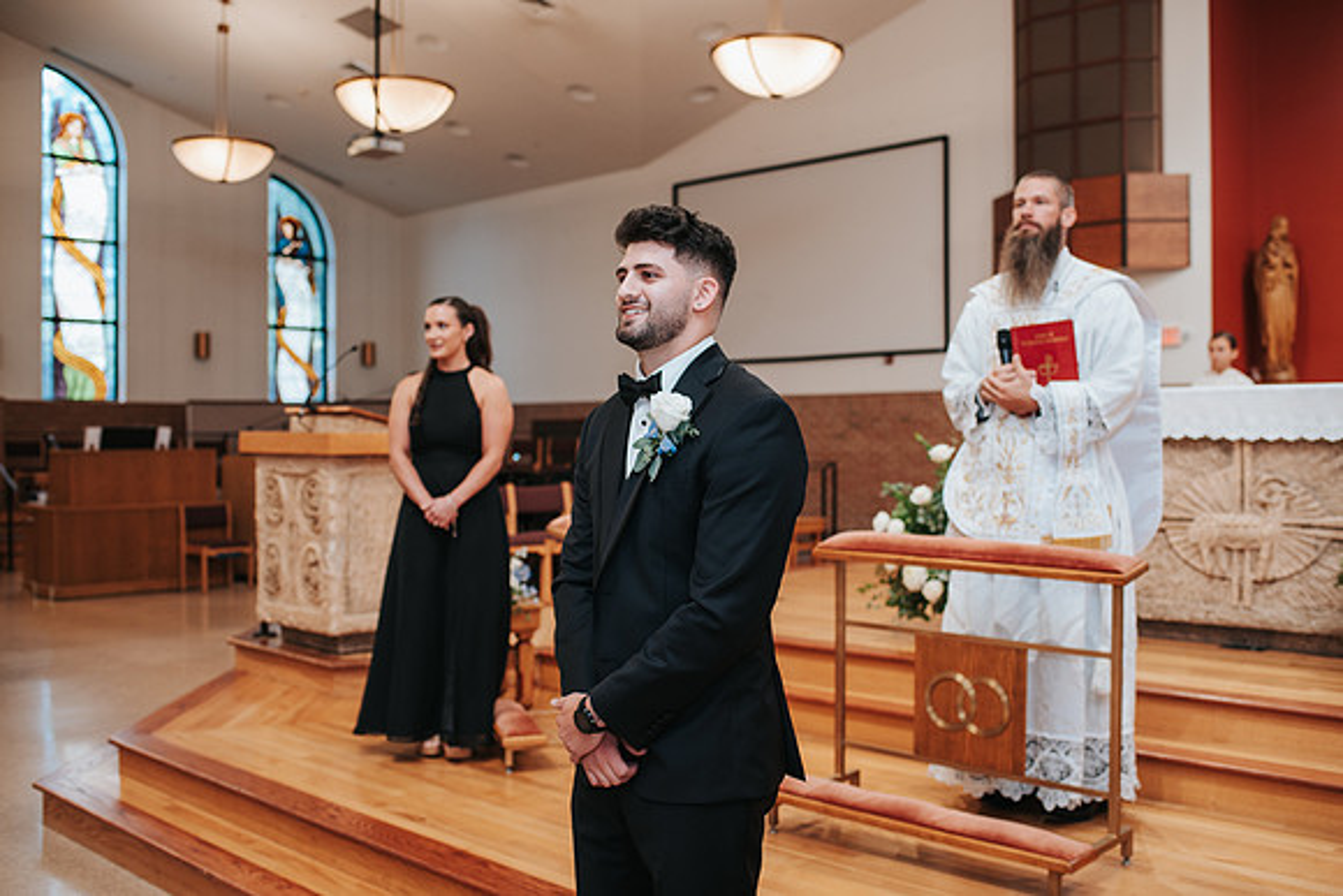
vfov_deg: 37.9
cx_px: 672
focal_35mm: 35
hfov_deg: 54.4
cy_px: 448
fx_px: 1306
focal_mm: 35
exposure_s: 1/125
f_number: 2.8
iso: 800
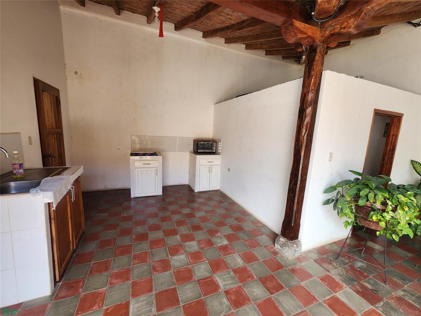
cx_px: 210
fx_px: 158
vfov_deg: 89.9
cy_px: 158
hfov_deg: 106.2
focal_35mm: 13
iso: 80
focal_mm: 2.2
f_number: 2.2
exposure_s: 1/120
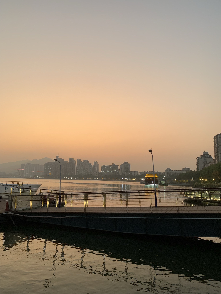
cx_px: 110
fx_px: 221
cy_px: 147
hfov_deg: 53.1
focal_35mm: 26
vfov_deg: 67.3
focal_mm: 4.25
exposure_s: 1/44
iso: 400
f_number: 1.8
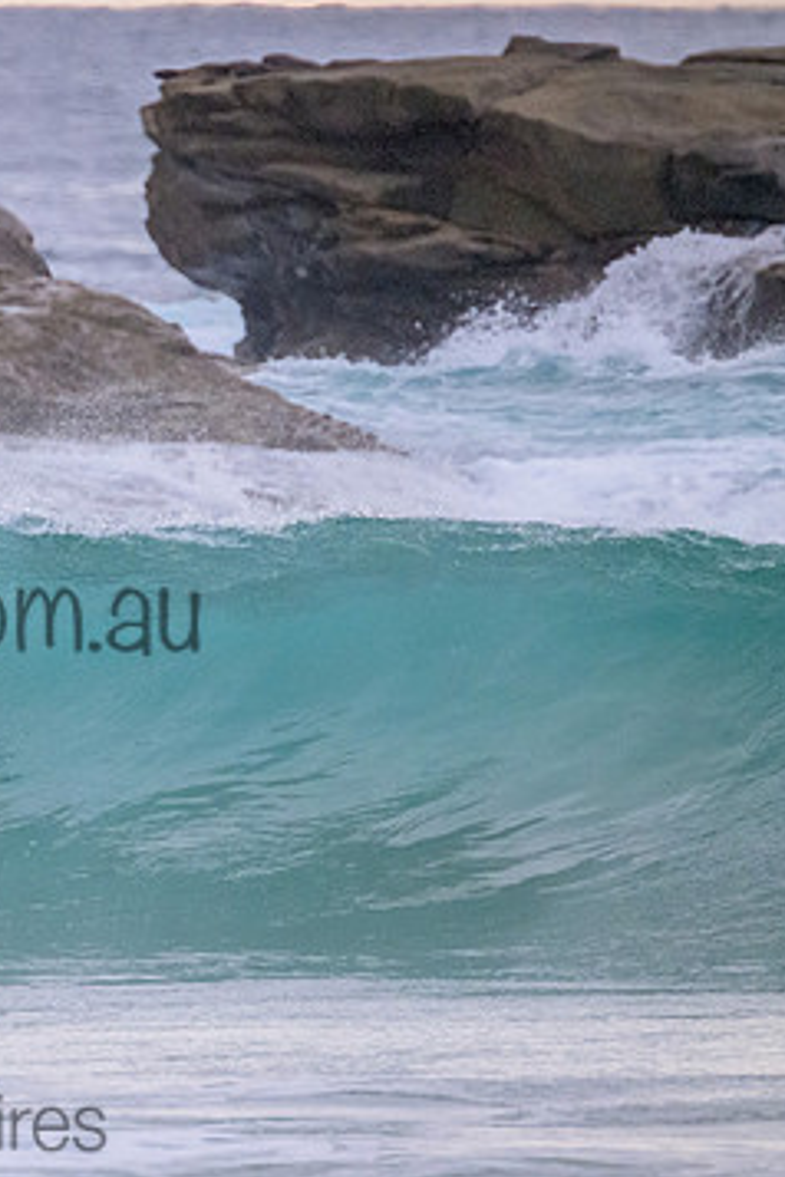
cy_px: 575
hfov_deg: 1.0
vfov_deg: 1.6
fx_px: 43401
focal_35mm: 1327
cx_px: -148
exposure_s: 1/320
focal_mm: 800
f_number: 11
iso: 8000
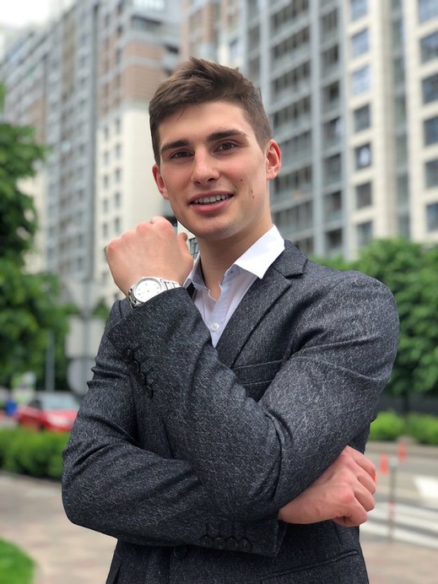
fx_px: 877
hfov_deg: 28.0
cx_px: 219
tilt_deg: +8.9
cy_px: 292
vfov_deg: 36.8
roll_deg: -0.2
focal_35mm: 52
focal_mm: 6
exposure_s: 1/230
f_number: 2.4
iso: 16
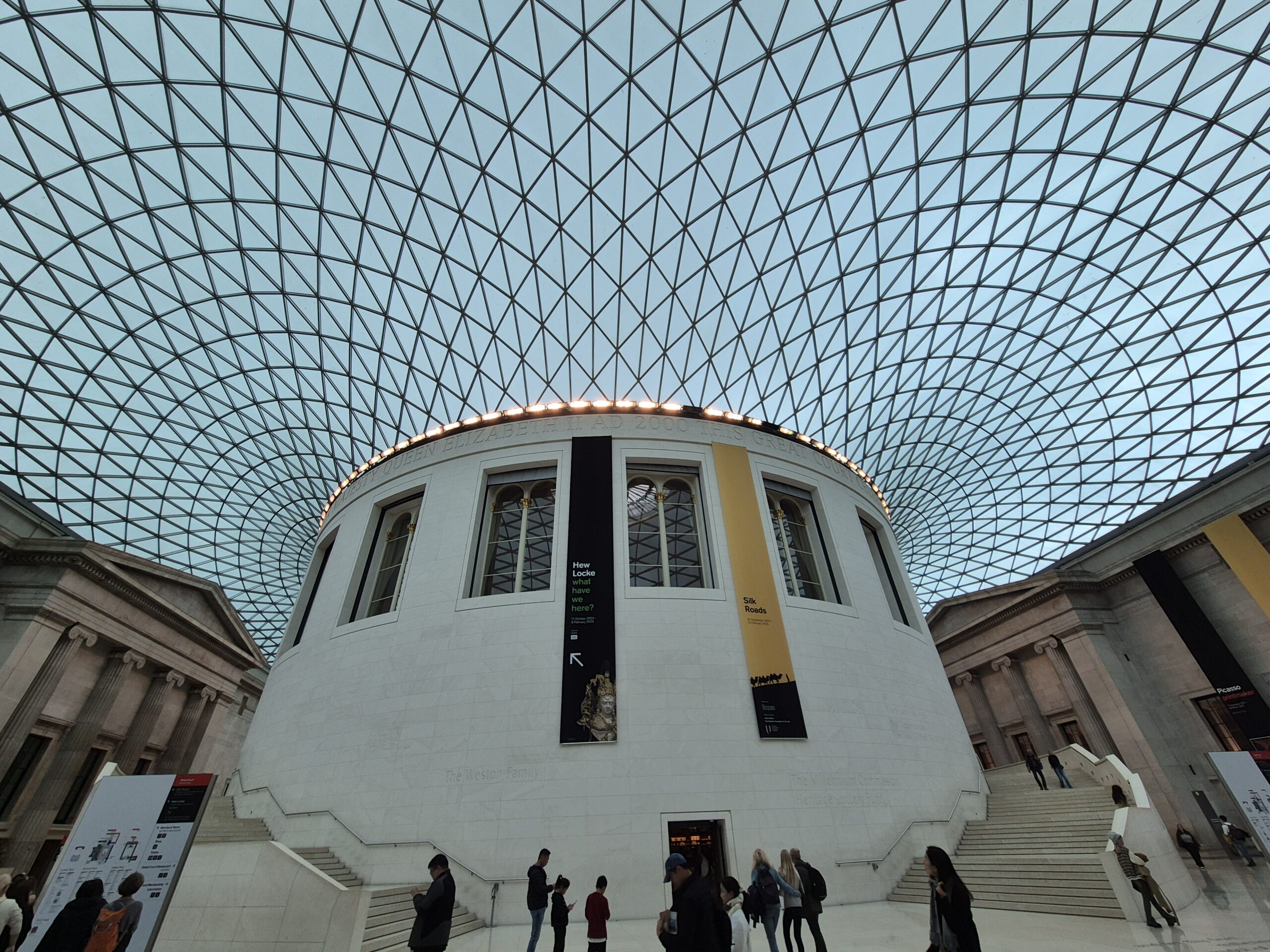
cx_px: 635
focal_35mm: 13
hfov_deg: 106.2
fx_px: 477
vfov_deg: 89.9
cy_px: 476
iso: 50
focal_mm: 2.2
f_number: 2.2
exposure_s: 1/100
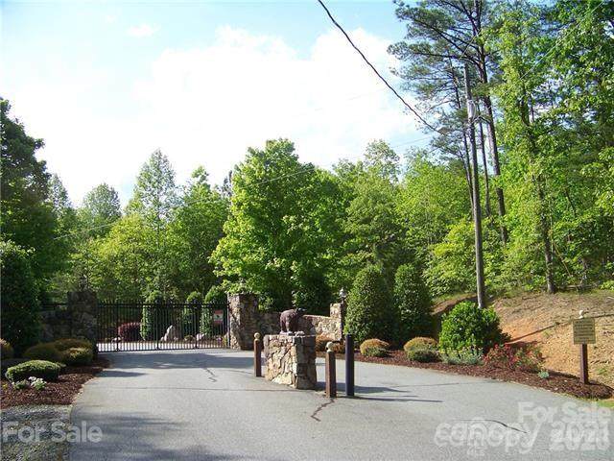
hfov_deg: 51.4
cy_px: 230
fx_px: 639
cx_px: 307
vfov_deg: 39.7
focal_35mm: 36
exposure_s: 1/640
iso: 67
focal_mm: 5.85
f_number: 2.8
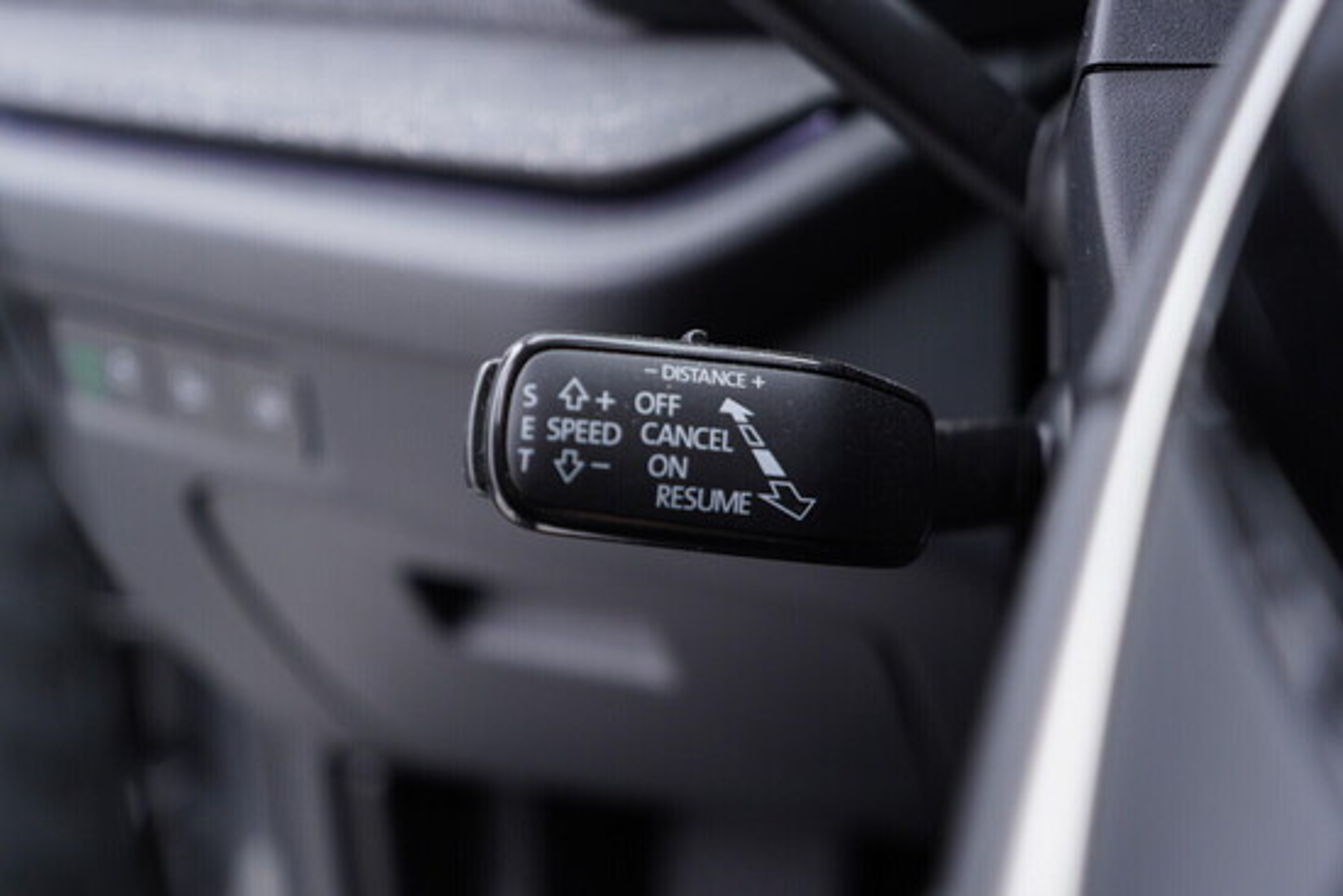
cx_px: 672
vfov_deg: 36.9
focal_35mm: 36
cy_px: 448
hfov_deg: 53.1
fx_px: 1343
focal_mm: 24
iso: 320
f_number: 2.8
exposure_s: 1/40
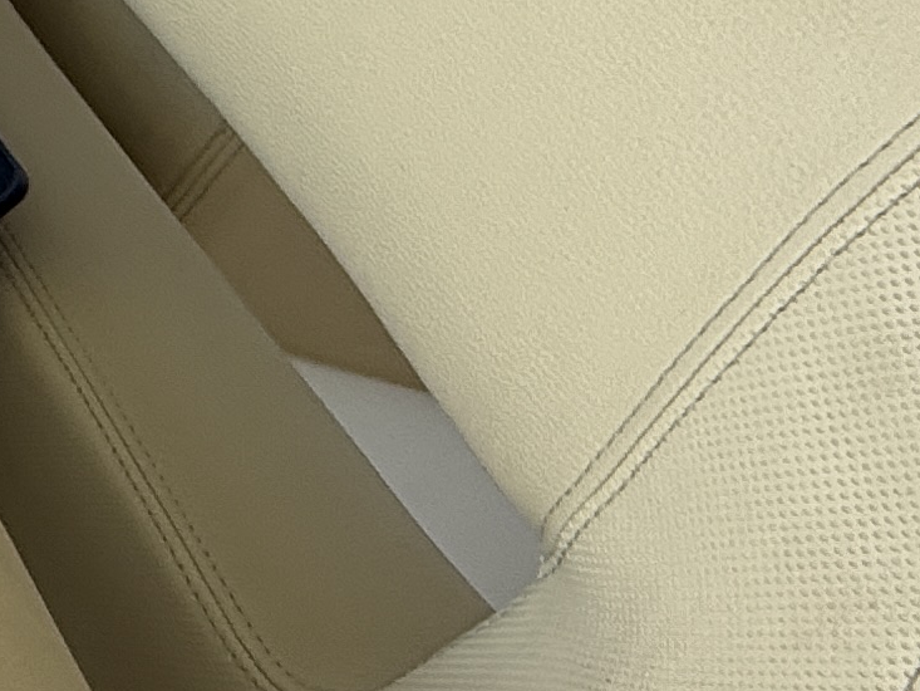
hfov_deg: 18.6
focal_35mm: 77
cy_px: 64
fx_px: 2047
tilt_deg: -31.6
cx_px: -810
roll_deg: +2.4
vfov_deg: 18.8
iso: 50
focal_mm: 2.22
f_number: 2.2
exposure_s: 1/619
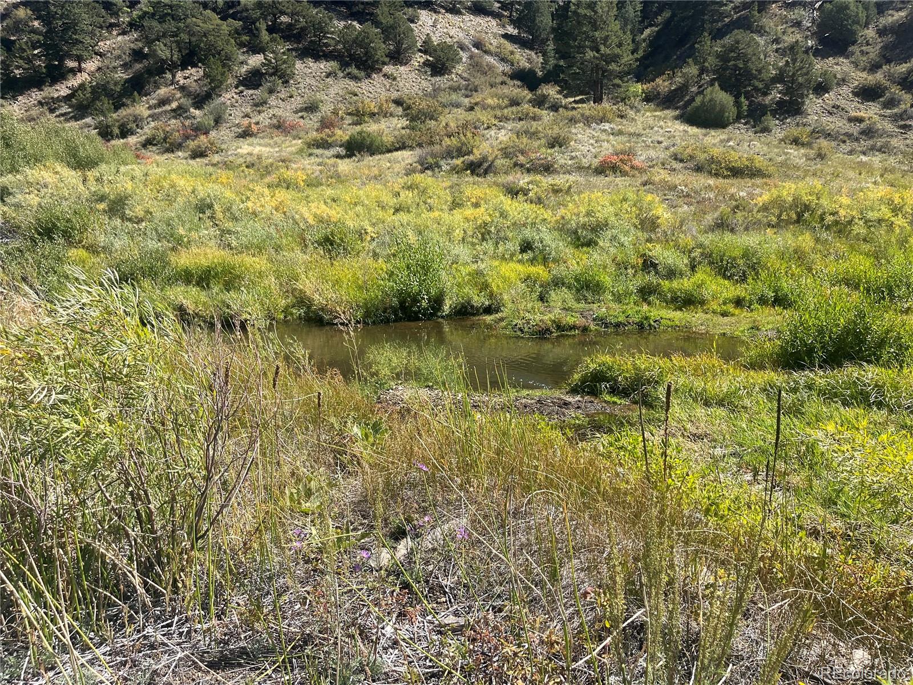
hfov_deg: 67.3
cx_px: 456
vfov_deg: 53.1
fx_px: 686
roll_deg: +0.3
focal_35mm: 26
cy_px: 342
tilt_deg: -11.6
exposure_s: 1/1862
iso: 50
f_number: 1.6
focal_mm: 5.1
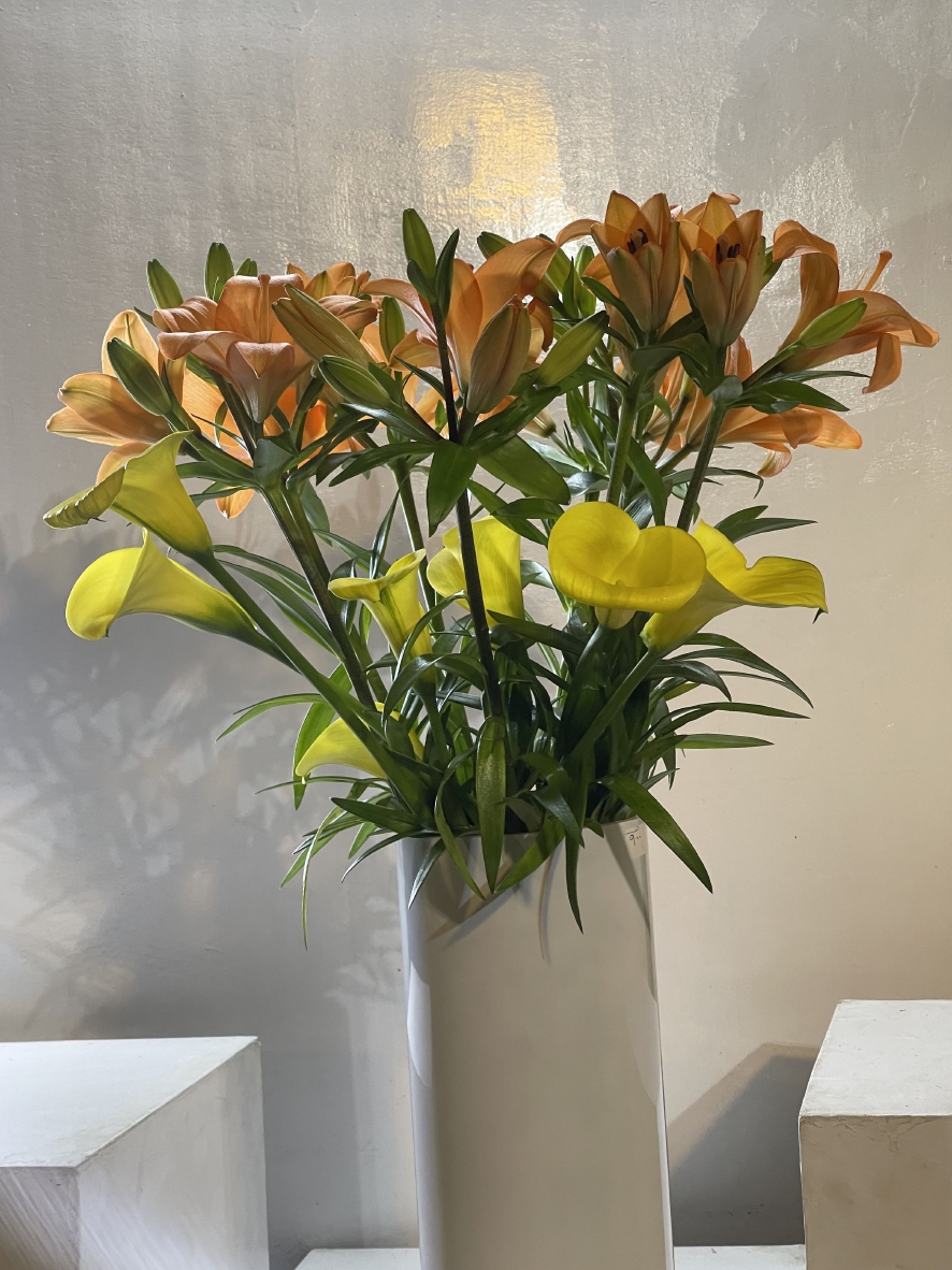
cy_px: 640
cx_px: 472
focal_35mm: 65
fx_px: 2384
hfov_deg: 22.6
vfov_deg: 29.8
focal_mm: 7.5
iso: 125
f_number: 2.2
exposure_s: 1/100
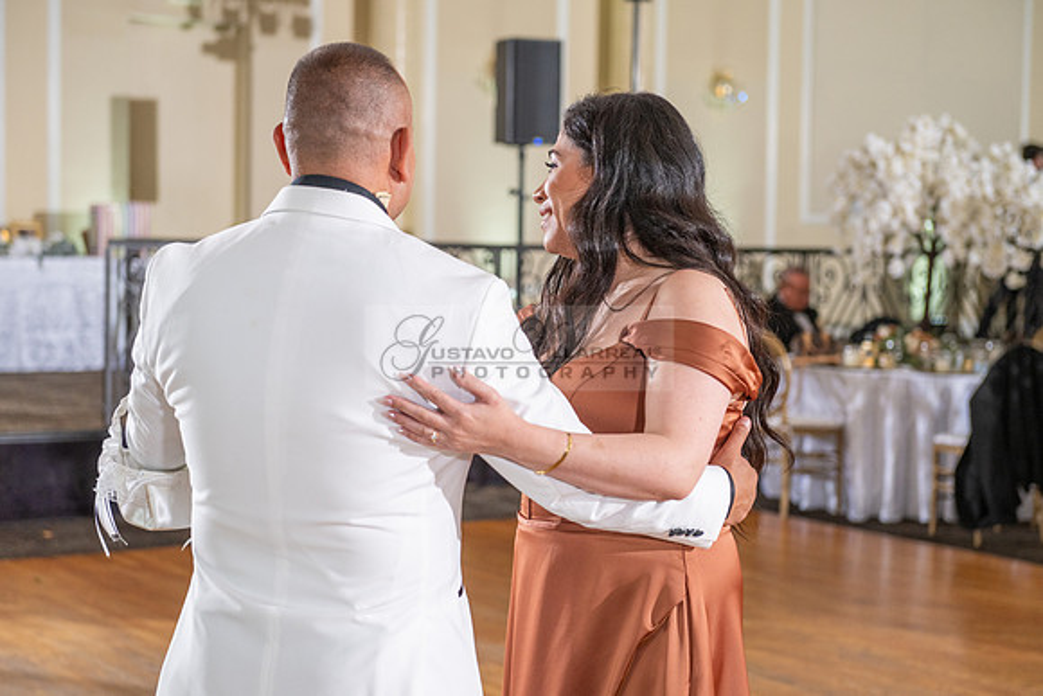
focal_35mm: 73
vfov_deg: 18.8
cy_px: 348
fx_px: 2106
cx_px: 533
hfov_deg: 27.8
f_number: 4
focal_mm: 70
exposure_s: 1/160
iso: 800
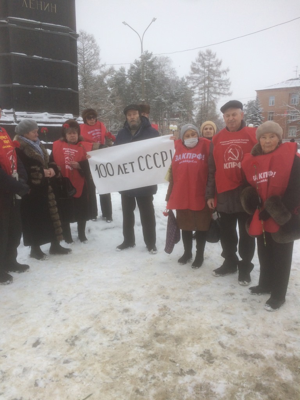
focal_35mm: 29
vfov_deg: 61.7
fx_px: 335
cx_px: 150
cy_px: 200
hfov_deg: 48.2
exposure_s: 1/380
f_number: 2.2
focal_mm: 4.15
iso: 32
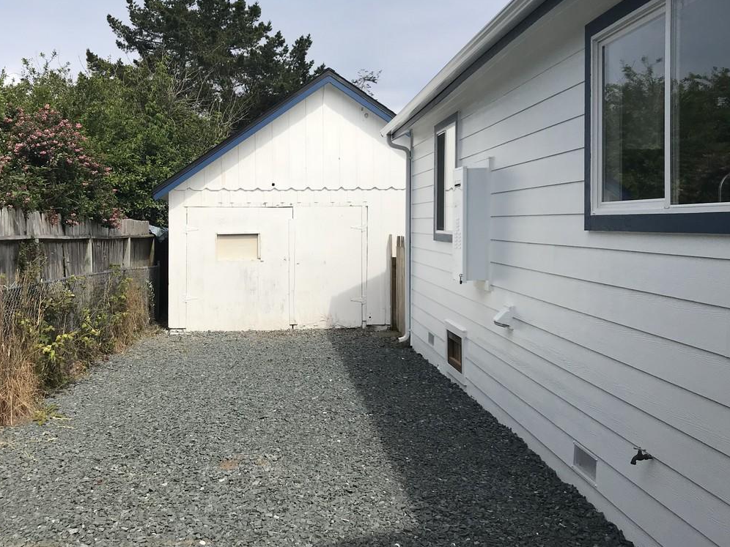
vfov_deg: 39.6
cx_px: 309
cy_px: 231
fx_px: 759
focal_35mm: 36
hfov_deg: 51.2
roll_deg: -0.7
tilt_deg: +0.1
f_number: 1.8
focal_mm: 3.99
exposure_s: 1/3690
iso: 20
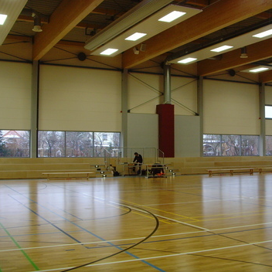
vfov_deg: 34.7
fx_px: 436
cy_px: 138
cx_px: 164
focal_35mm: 49
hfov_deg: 34.6
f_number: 3.5
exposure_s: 1/45
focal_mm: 6.6
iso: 200
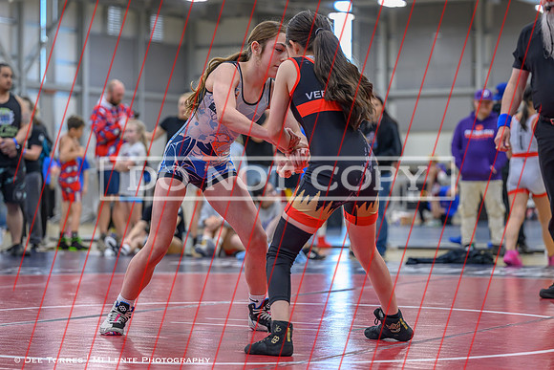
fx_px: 1596
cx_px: 293
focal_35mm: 104
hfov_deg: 19.7
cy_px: 191
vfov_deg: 13.2
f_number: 2.8
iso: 800
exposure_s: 1/400
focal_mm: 86
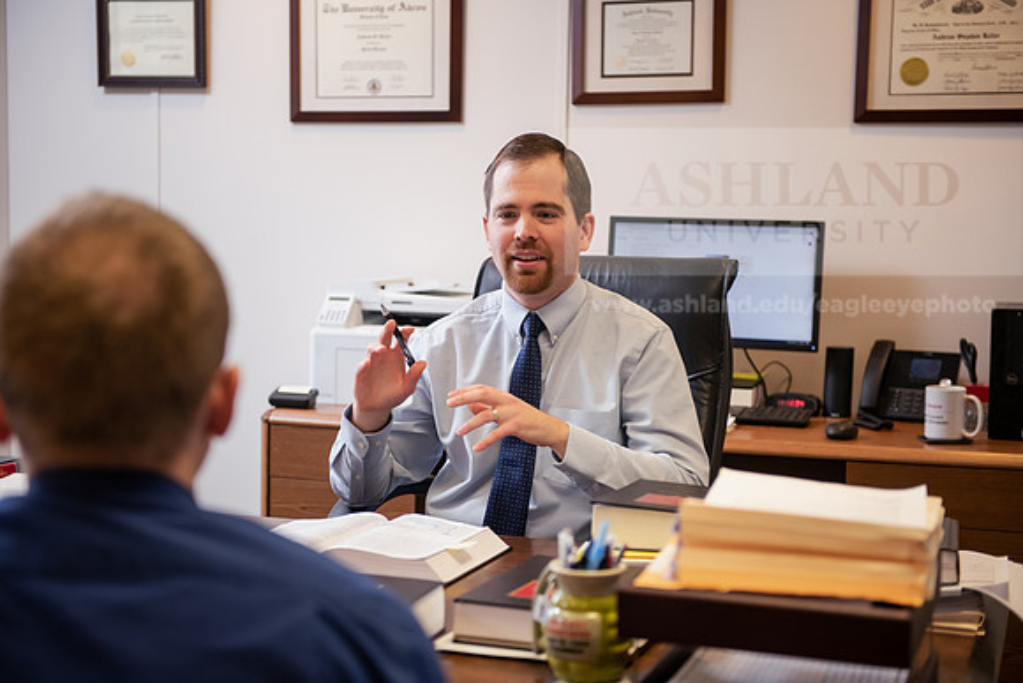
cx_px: 512
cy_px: 342
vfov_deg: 23.4
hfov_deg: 34.5
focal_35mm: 58
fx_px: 1648
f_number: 3.2
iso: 1000
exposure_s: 1/125
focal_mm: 58
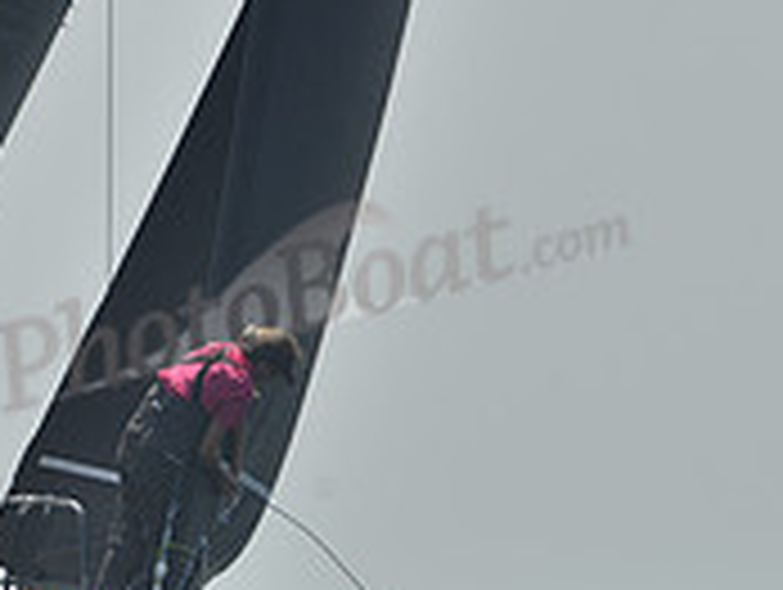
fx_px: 15969
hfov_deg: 2.8
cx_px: -234
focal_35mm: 705
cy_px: 592
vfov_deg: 2.1
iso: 280
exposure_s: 1/1250
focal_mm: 220
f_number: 8
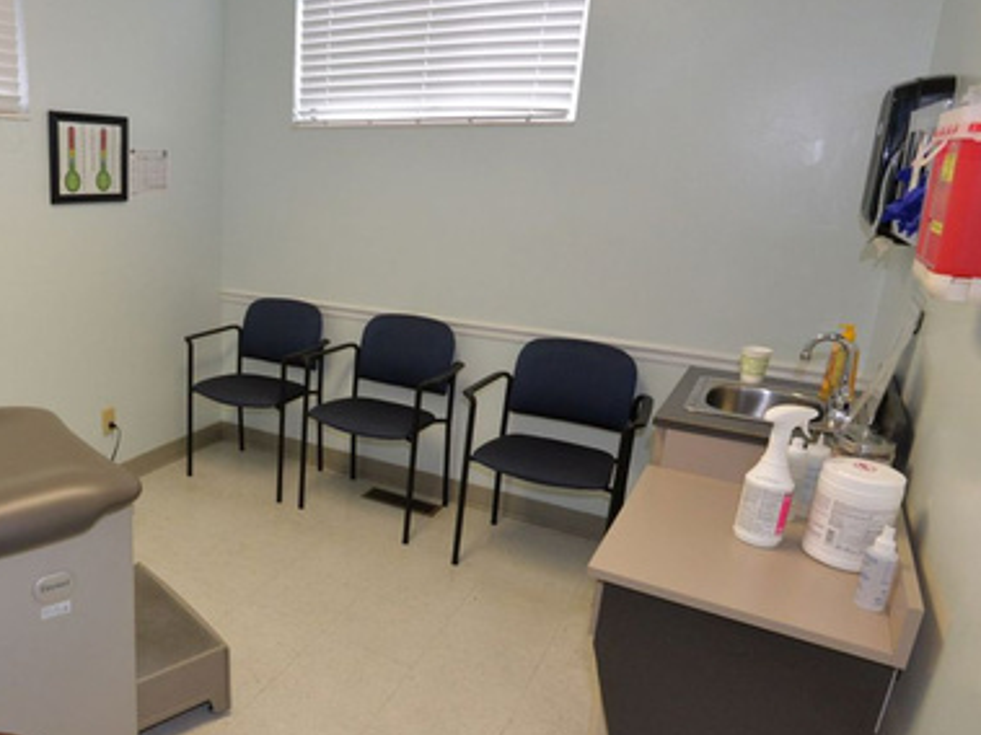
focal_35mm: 26
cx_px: 215
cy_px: 389
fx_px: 737
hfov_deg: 62.4
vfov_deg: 53.0
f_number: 9
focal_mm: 16
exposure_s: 1/125
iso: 2000
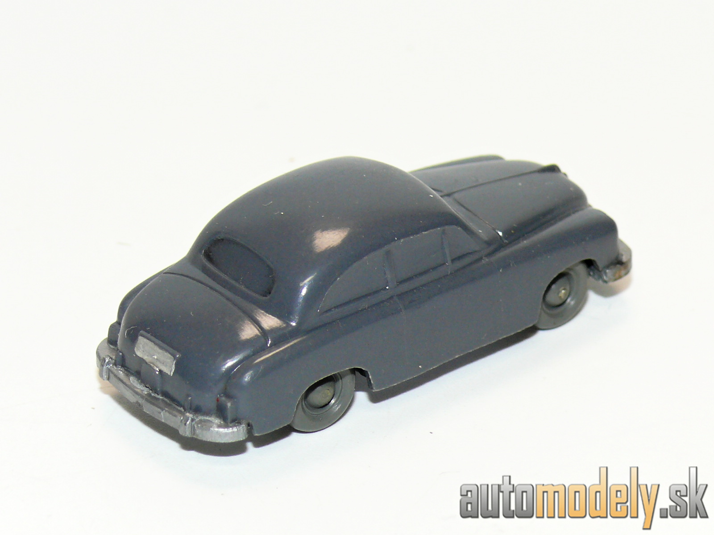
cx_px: 357
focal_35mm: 157
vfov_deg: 9.5
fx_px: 3238
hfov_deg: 12.6
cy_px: 268
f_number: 4
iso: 100
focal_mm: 18.6
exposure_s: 1/30
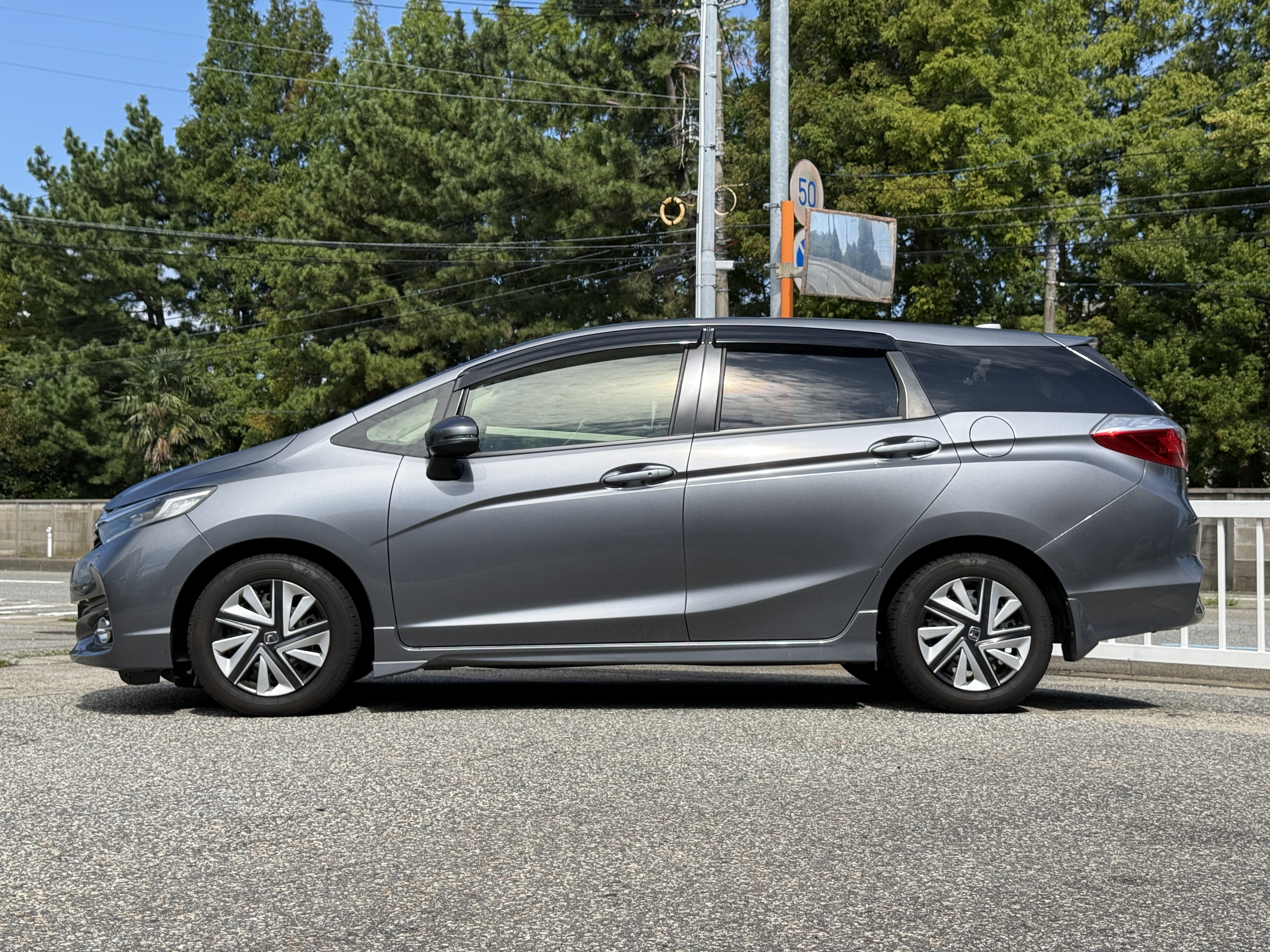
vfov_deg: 30.3
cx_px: 635
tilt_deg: +2.2
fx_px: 1761
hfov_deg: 39.7
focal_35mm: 48
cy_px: 476
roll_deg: +0.1
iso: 64
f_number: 1.78
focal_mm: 6.76
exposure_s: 1/3704
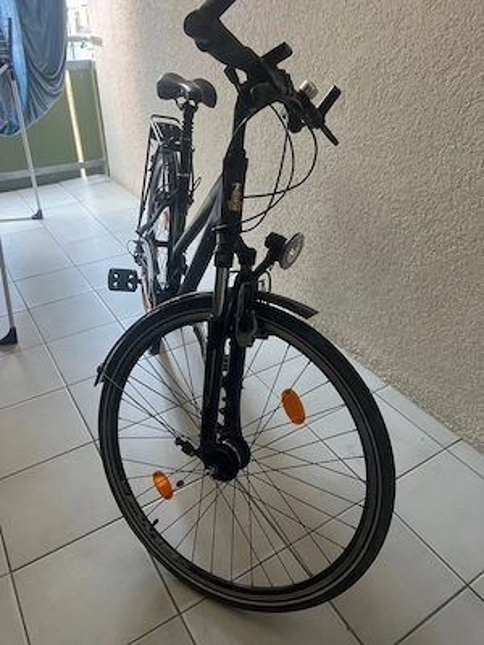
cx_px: 242
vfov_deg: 67.3
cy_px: 322
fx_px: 485
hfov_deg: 53.1
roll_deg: +1.3
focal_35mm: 26
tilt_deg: -32.8
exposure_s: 1/60
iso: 200
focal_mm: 5.7
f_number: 1.5
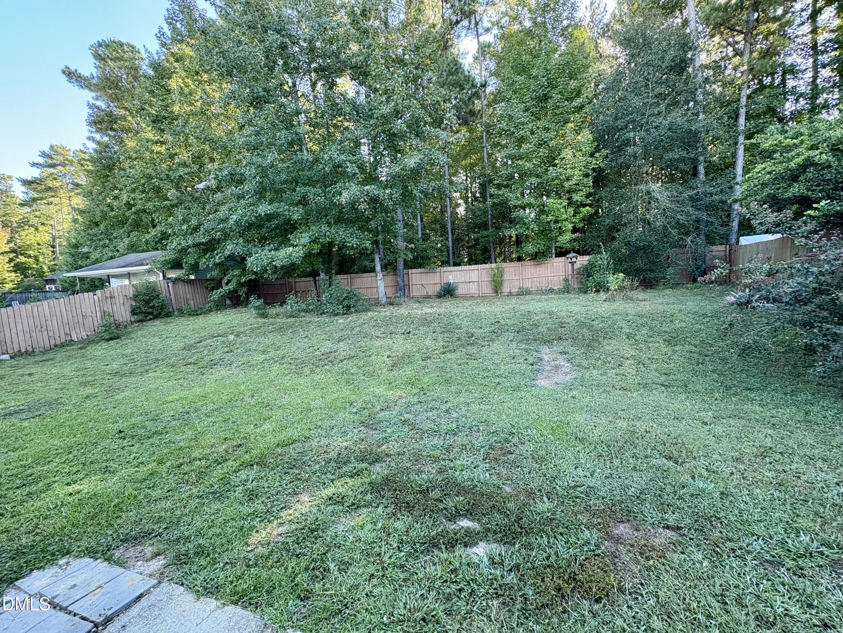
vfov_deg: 85.7
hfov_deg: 102.1
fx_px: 341
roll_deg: +3.0
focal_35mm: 14
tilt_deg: -1.5
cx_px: 422
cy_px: 316
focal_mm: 2.22
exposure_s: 1/99
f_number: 2.2
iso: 125
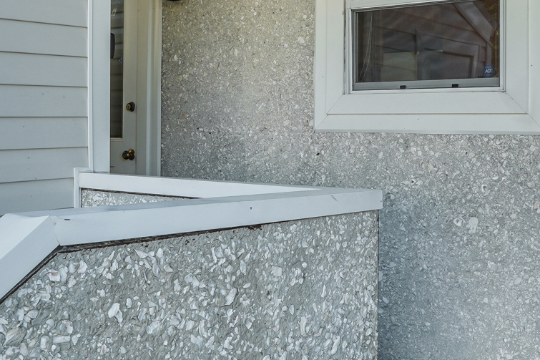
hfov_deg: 37.2
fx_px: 795
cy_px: 119
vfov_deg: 25.4
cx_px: 350
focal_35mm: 53
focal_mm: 16
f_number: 9
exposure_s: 1/60
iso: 320
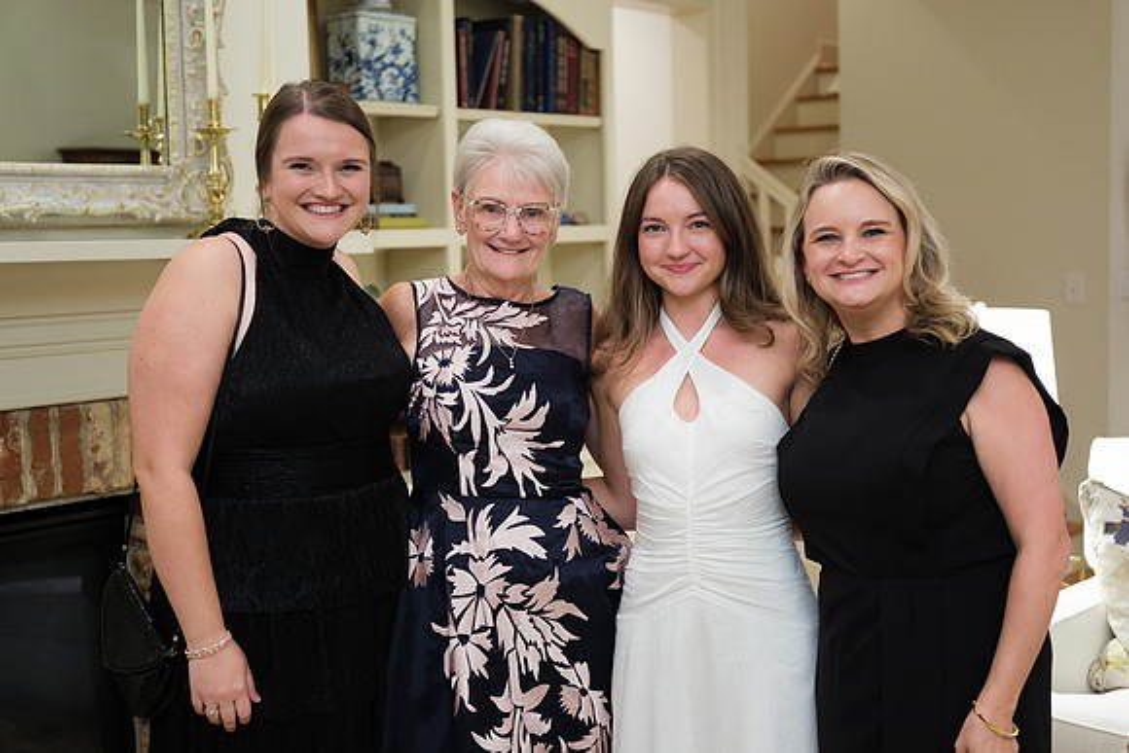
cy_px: 376
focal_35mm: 47
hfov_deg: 41.9
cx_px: 564
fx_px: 1474
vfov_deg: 28.7
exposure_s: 1/100
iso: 500
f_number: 1.8
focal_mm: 31.6
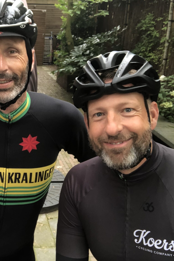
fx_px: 326
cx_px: 10
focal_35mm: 45
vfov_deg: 43.6
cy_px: 130
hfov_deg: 28.4
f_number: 2.2
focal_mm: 2.87
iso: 100
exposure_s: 1/120
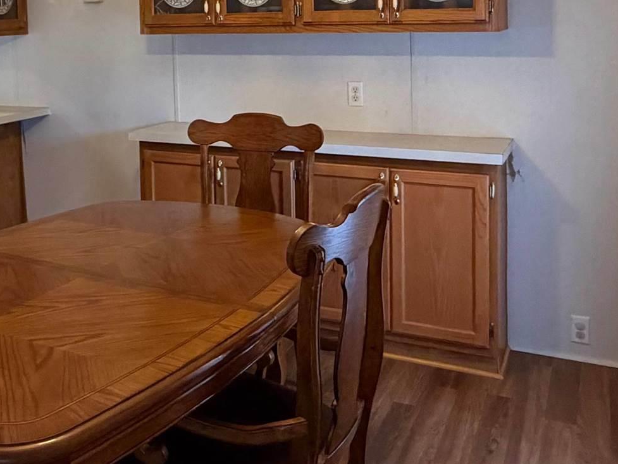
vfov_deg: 31.5
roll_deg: +1.2
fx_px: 786
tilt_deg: -2.9
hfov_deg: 42.3
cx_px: 196
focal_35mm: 44
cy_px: 56
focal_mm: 2.22
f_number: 2.2
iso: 320
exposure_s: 1/60
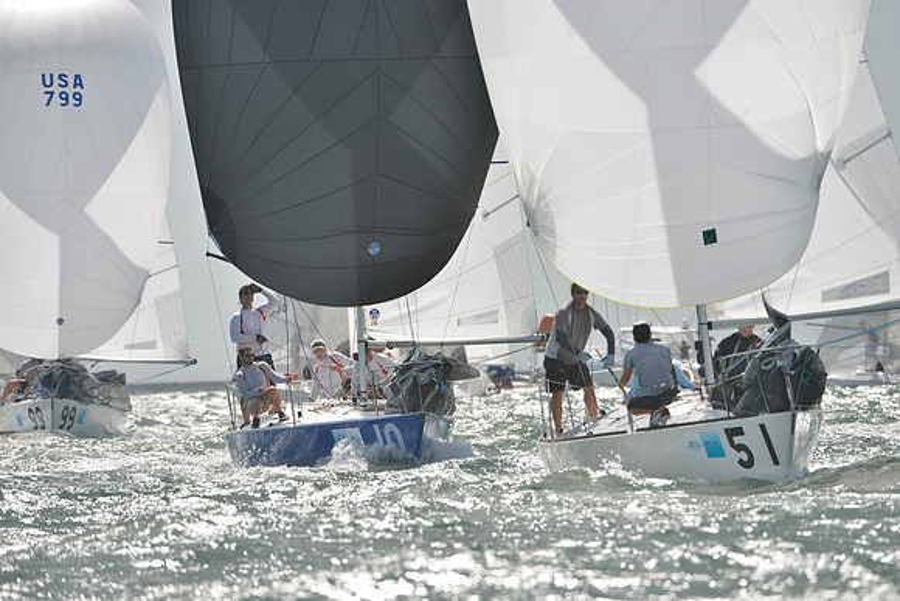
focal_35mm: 400
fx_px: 10002
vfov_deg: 3.4
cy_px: 300
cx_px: 450
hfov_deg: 5.2
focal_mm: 400
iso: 280
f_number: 7.1
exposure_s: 1/1250
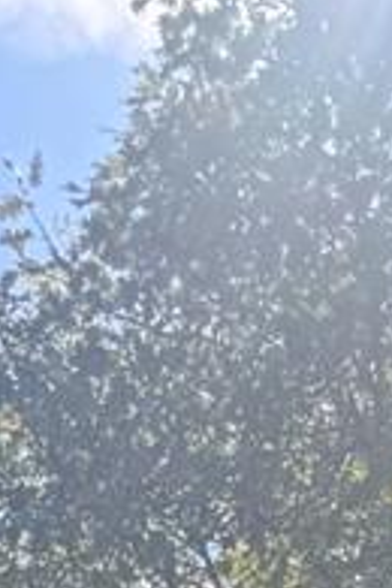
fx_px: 3136
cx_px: 1401
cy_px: 2127
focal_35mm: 192
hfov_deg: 6.2
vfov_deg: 8.0
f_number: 1.78
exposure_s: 1/588
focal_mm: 6.76
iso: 80
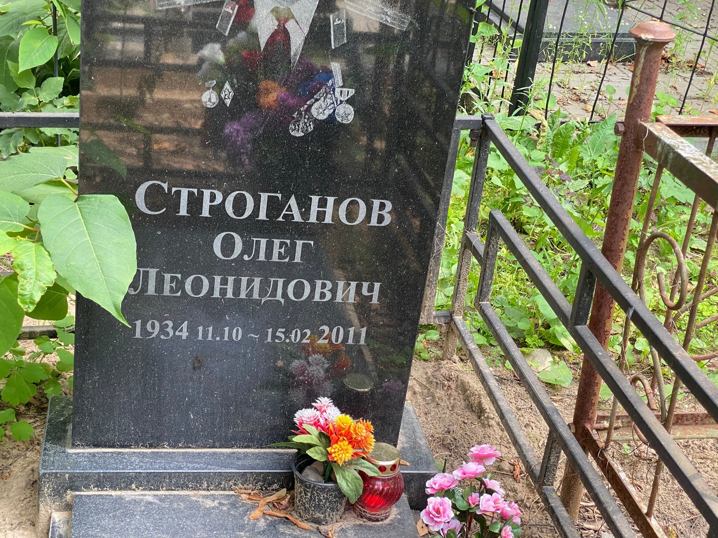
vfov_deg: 28.0
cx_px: 359
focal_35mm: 52
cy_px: 269
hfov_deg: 36.8
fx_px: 1079
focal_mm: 6
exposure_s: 1/122
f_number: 2
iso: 64
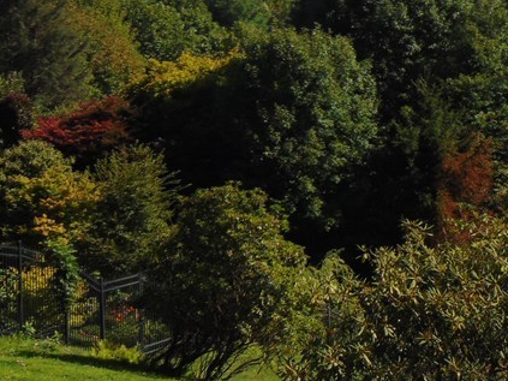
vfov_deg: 12.2
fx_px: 1775
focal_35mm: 121
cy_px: 52
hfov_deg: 15.7
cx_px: 587
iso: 80
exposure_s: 1/800
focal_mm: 9
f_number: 3.5
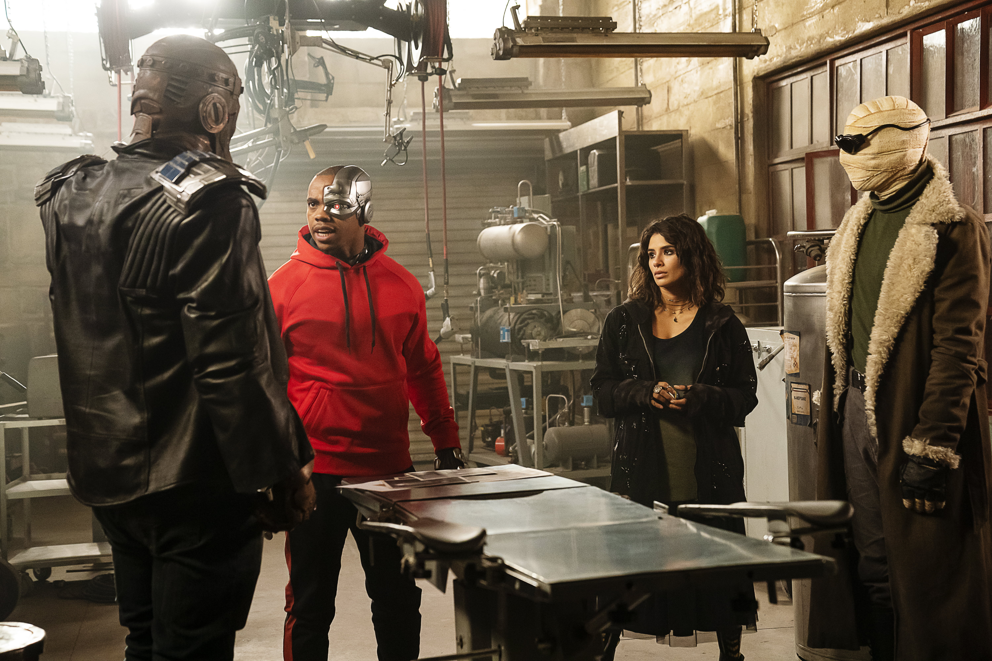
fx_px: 1433
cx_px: 496
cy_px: 330
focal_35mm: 52
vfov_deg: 26.0
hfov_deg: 38.2
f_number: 4
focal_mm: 52
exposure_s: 1/125
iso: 4000
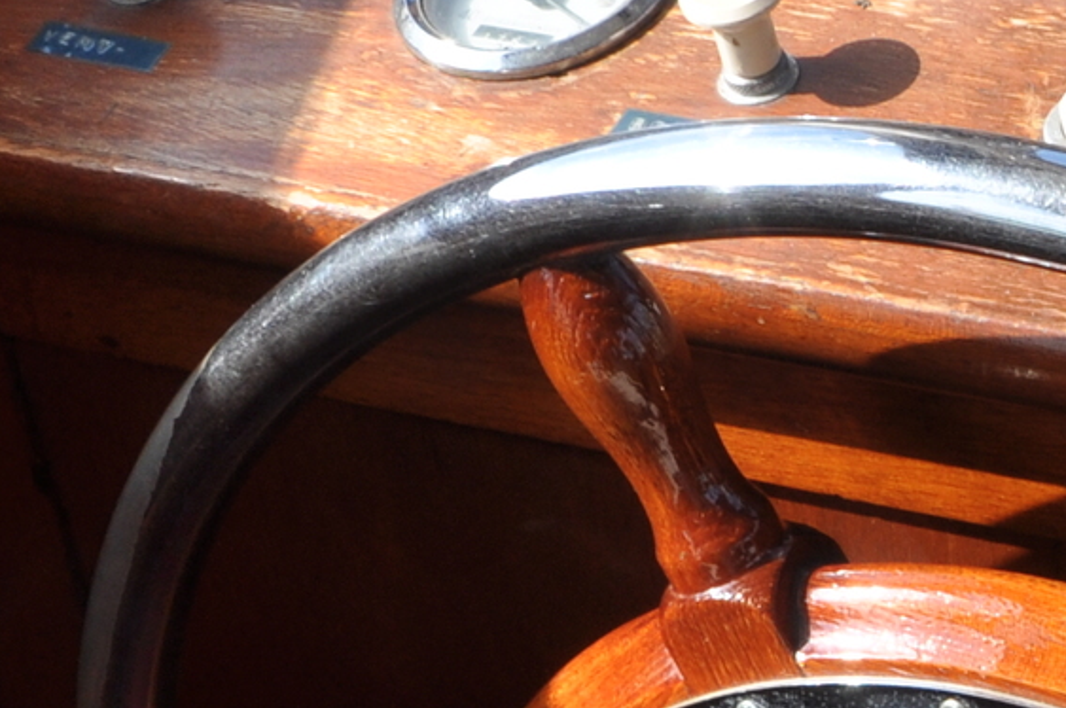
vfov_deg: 11.3
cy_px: 680
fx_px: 3549
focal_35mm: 120
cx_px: 1471
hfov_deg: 16.0
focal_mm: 18
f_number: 10
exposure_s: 1/100
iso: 200
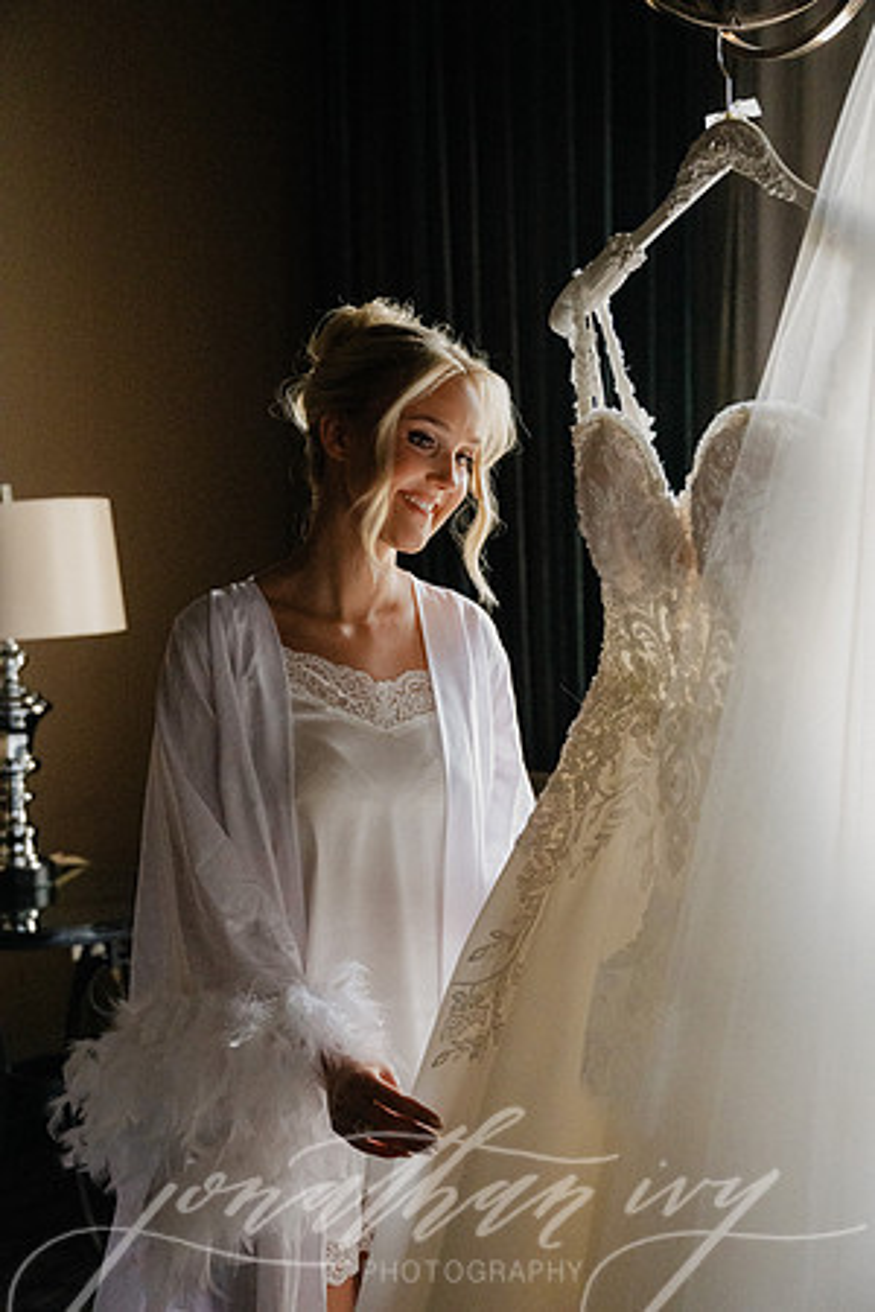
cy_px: 656
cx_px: 438
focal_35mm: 52
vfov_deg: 38.2
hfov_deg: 26.0
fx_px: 1896
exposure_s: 1/250
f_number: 4
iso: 10000
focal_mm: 52
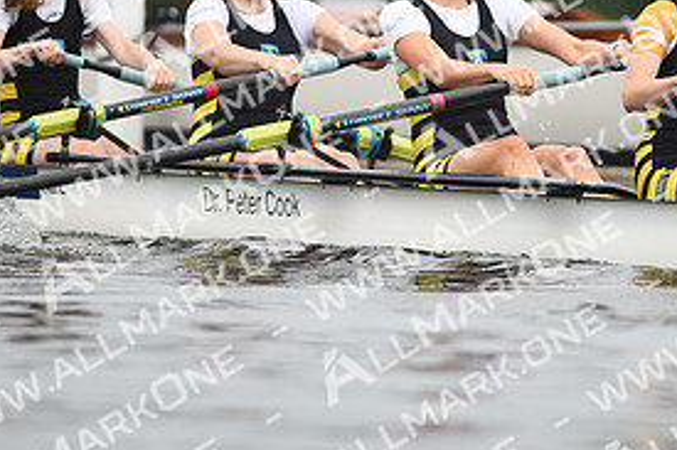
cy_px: 6
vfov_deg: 2.2
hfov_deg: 3.3
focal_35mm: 633
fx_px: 11896
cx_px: 465
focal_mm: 300
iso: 320
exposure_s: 1/1600
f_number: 4
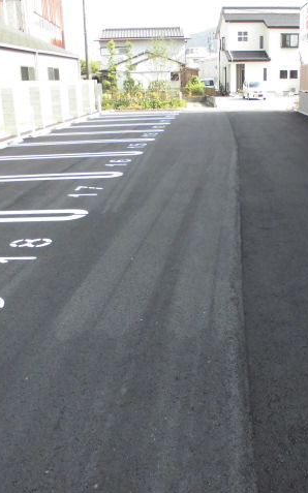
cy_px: 247
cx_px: 188
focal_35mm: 37
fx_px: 497
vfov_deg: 52.8
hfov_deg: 34.3
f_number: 3.5
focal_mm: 4.6
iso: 100
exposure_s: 1/125
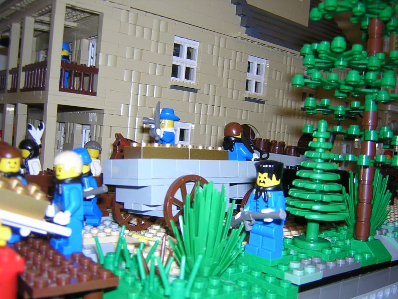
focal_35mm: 36
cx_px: 199
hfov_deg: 51.4
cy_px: 150
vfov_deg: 39.7
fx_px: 414
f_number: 2.6
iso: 100
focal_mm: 4.7
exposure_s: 1/60.1
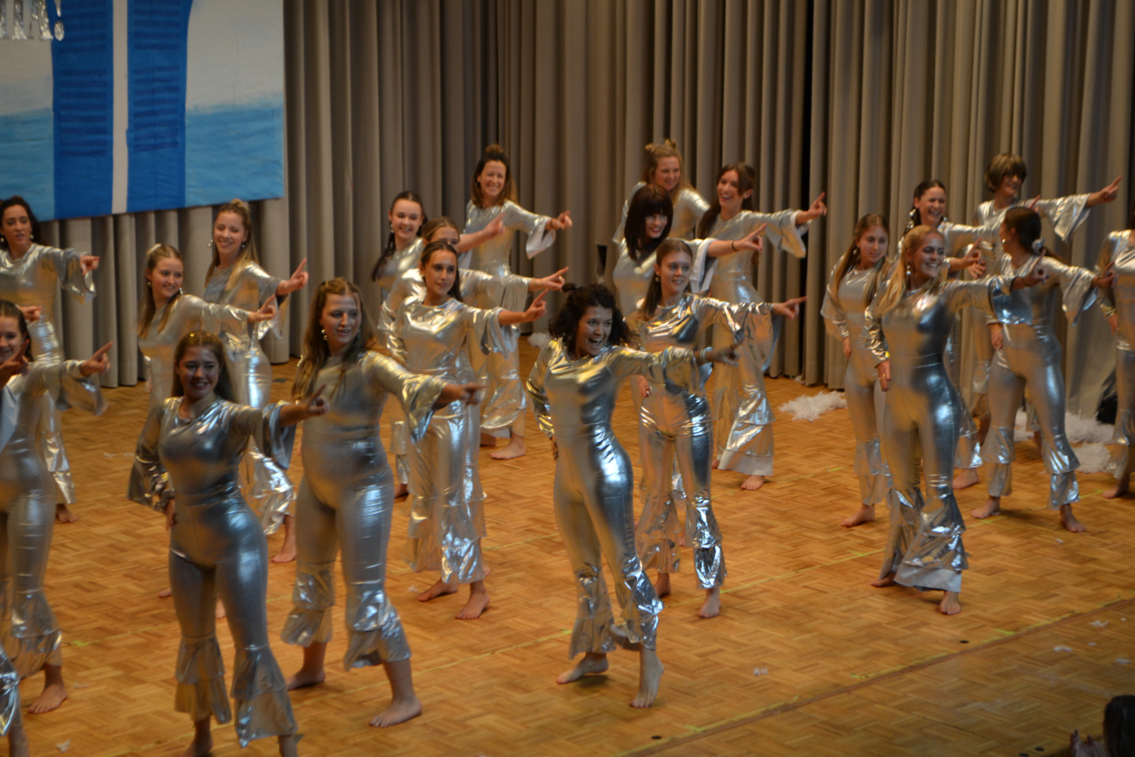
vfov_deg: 16.6
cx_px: 568
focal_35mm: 82
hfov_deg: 24.6
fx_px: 2601
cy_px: 378
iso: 400
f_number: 5.6
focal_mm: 55
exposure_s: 1/80
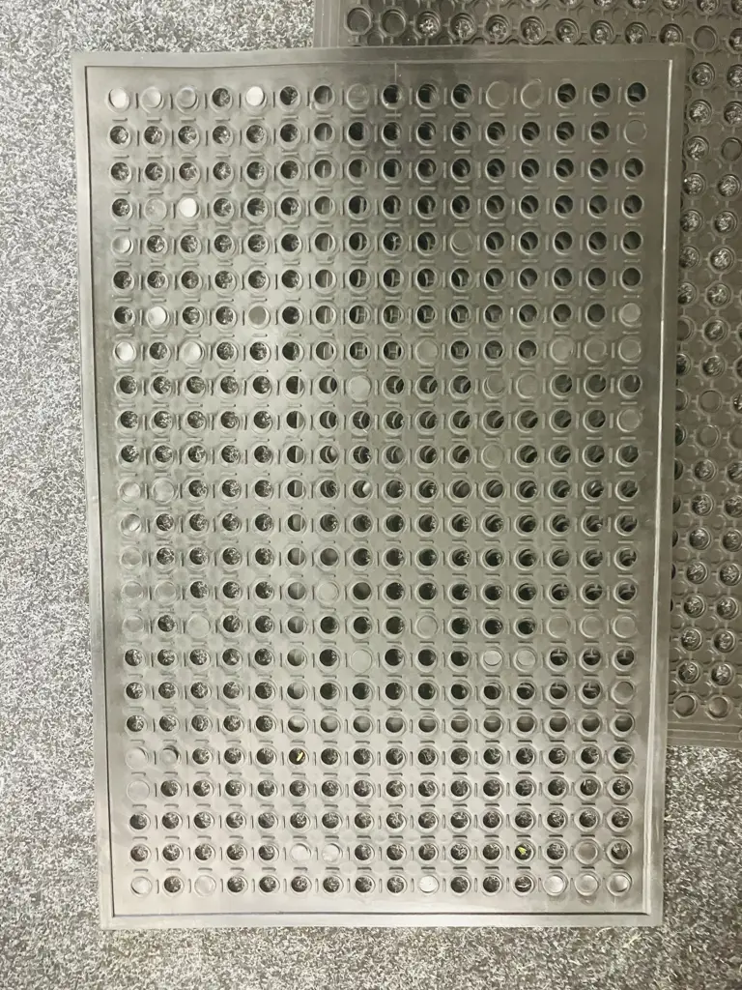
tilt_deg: -84.2
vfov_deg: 63.4
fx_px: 800
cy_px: 495
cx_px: 371
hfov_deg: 49.7
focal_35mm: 28
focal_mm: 3.99
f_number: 1.8
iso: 500
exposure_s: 1/25
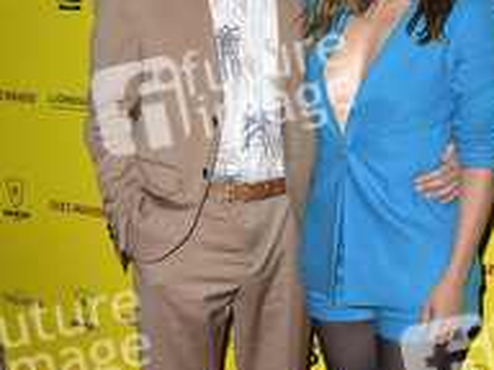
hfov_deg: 27.0
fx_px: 1028
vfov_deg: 20.4
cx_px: 300
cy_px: 224
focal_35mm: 72
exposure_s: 1/250
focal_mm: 36
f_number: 6.3
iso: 250
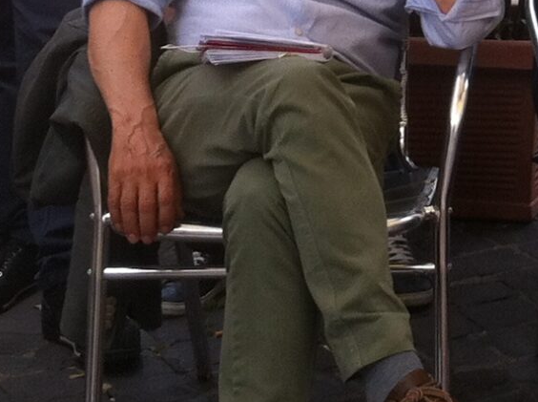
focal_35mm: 159
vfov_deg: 9.1
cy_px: -174
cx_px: 665
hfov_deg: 12.1
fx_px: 2467
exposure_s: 1/211
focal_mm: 3.85
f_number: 2.8
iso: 80
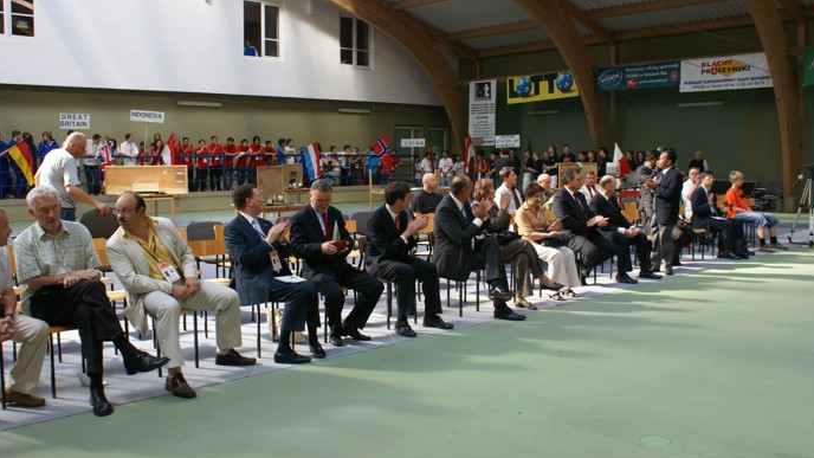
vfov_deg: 36.7
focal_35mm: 32
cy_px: 219
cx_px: 412
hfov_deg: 61.0
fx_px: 691
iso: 200
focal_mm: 20
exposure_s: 1/40
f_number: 5.6
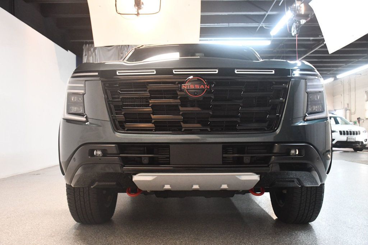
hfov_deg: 55.8
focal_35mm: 34
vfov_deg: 38.9
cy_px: 122
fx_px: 347
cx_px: 184
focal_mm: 23
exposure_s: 1/100
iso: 3200
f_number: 3.8
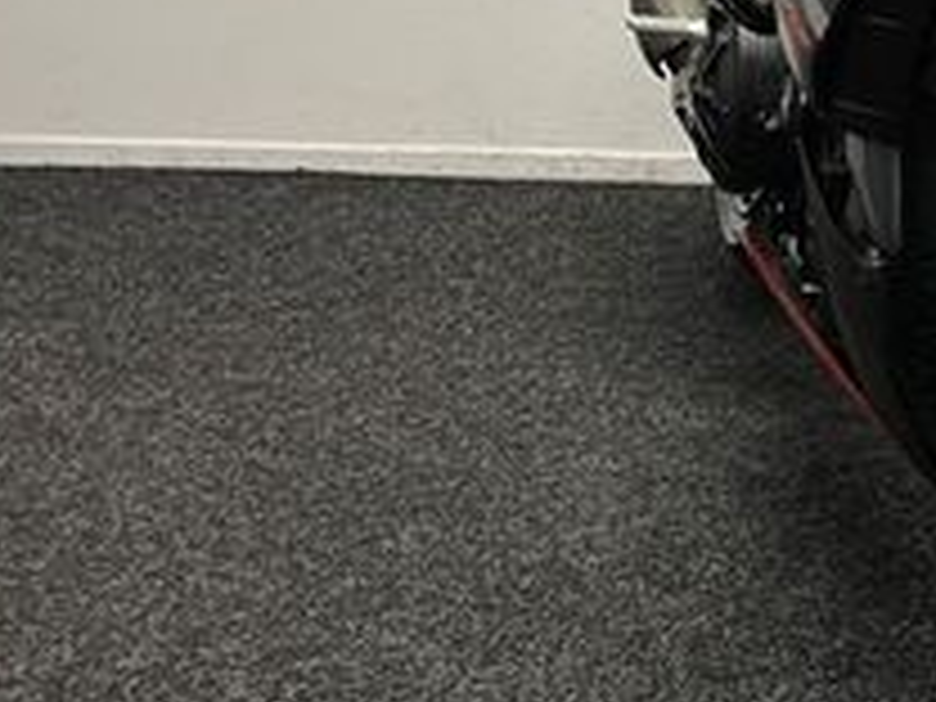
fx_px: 2163
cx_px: 1161
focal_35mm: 80
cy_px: 9
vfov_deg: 18.0
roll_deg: +0.0
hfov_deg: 22.3
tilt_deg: -11.0
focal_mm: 5.1
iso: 100
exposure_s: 1/50
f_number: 1.6
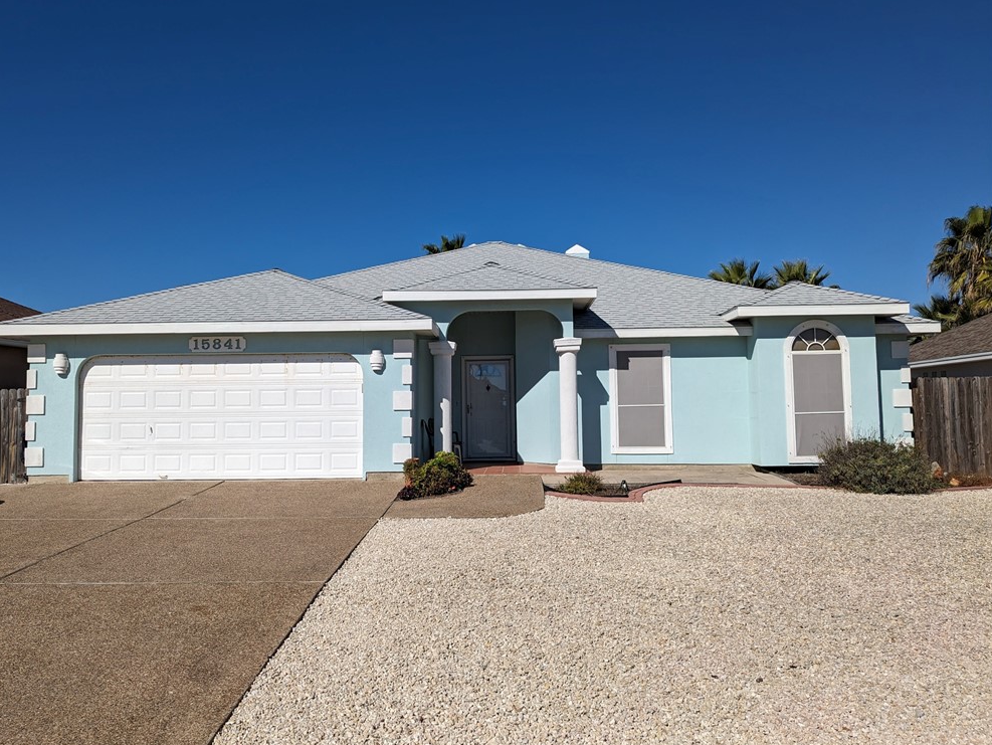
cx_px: 480
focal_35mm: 28
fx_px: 803
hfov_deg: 63.4
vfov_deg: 49.8
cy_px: 369
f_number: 1.73
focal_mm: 4.38
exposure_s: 1/11628
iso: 91
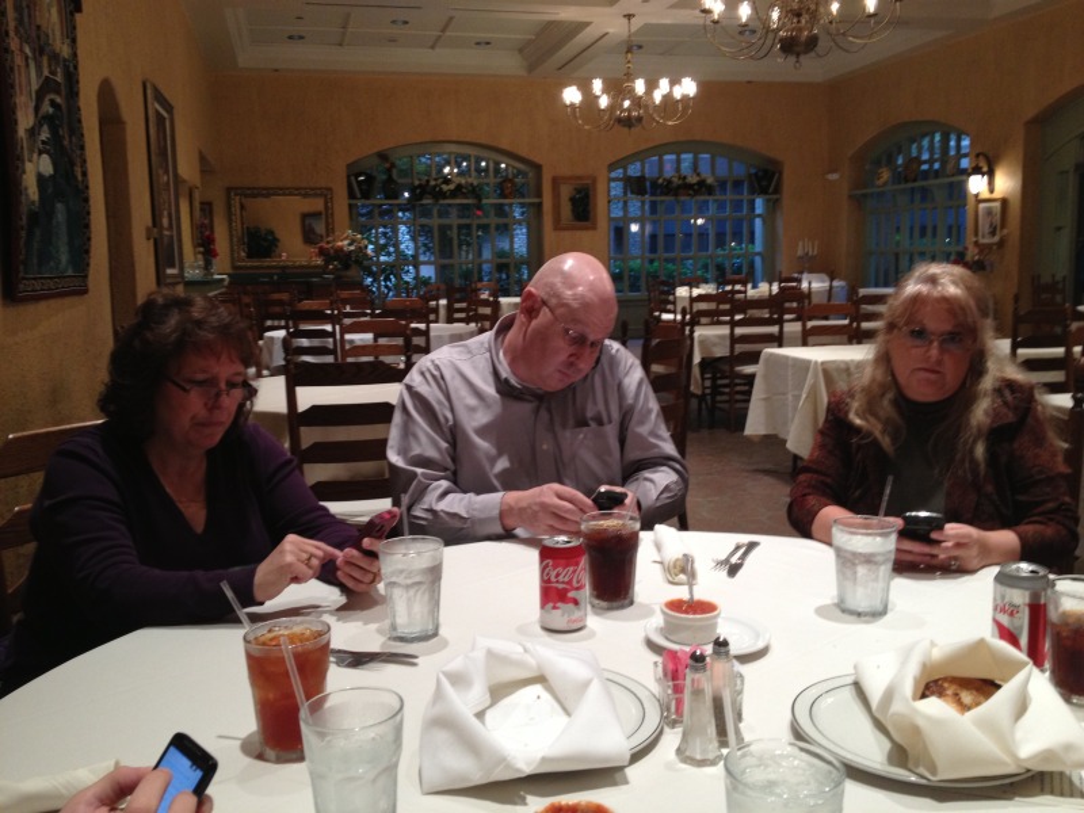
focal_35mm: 35
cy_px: 406
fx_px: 1096
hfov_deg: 52.6
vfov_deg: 40.7
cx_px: 542
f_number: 2.4
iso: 100
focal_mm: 4.28
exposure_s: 1/20
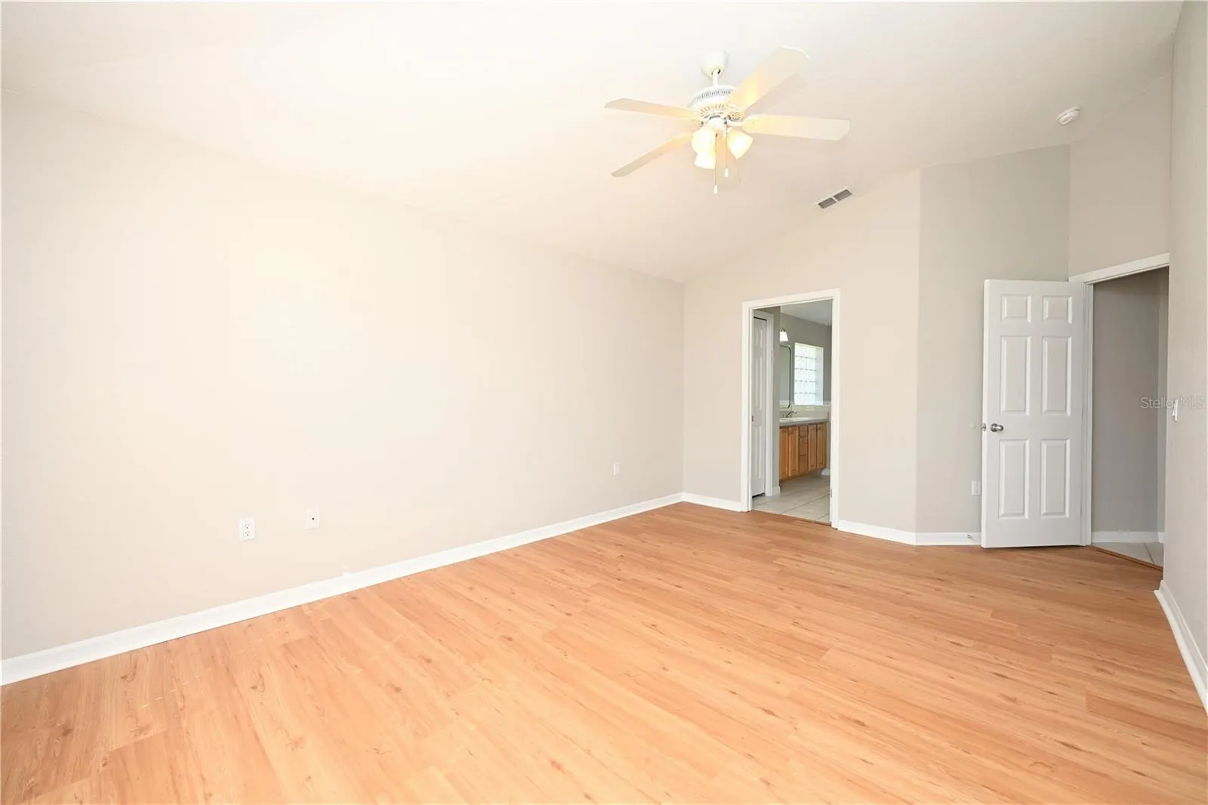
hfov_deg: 104.3
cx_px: 604
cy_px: 402
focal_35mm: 14
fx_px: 470
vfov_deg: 81.2
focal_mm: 14
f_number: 5.6
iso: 200
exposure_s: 1/125
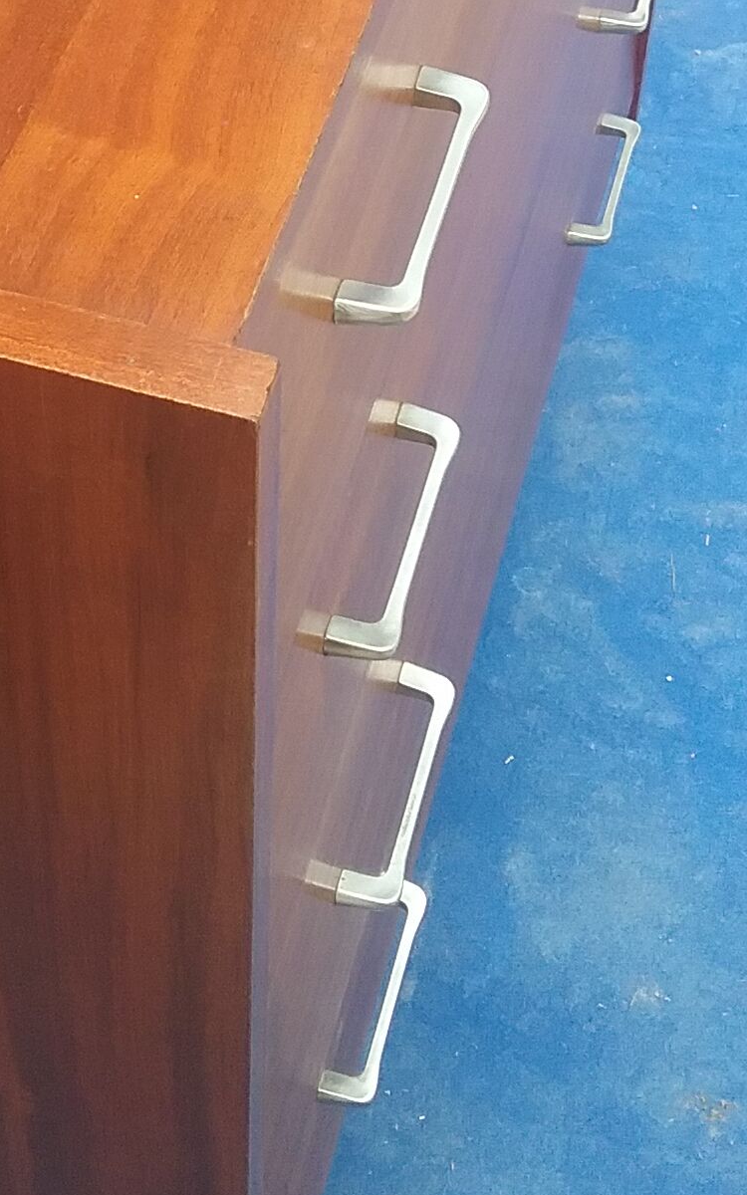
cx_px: -22
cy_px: 79
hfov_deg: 17.8
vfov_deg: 27.7
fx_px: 2313
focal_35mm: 71
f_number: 2.2
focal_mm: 3.3
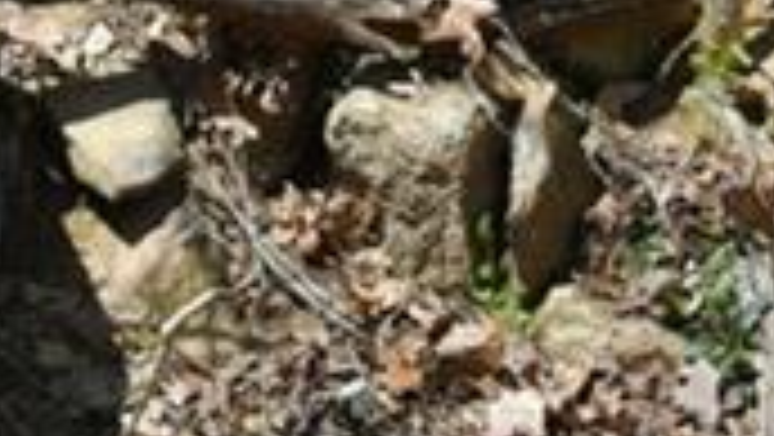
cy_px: -883
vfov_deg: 5.3
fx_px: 4477
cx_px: 324
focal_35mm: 218
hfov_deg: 9.9
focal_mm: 35
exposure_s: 1/200
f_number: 7.1
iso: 400
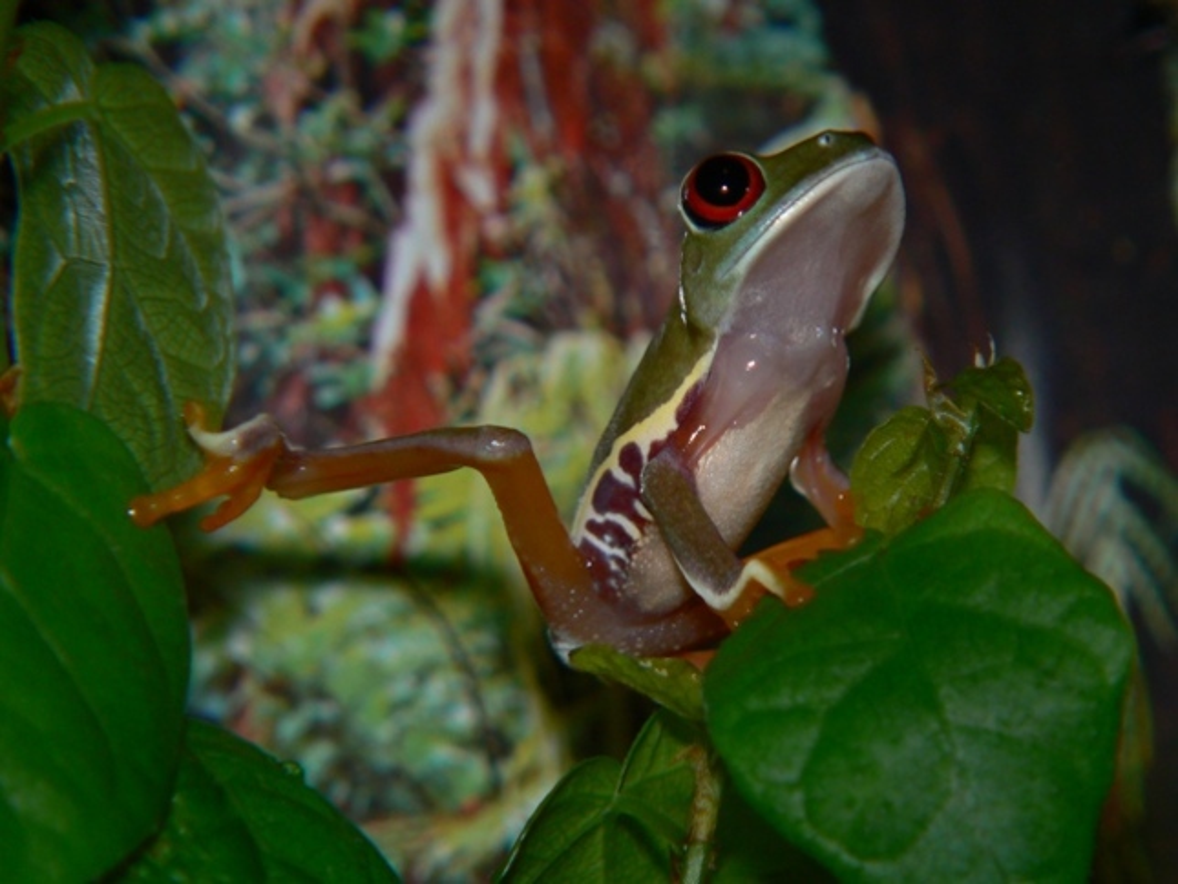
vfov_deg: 7.8
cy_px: 442
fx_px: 6467
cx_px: 589
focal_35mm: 190
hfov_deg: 10.4
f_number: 3.3
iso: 80
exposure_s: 1/30
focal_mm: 31.6
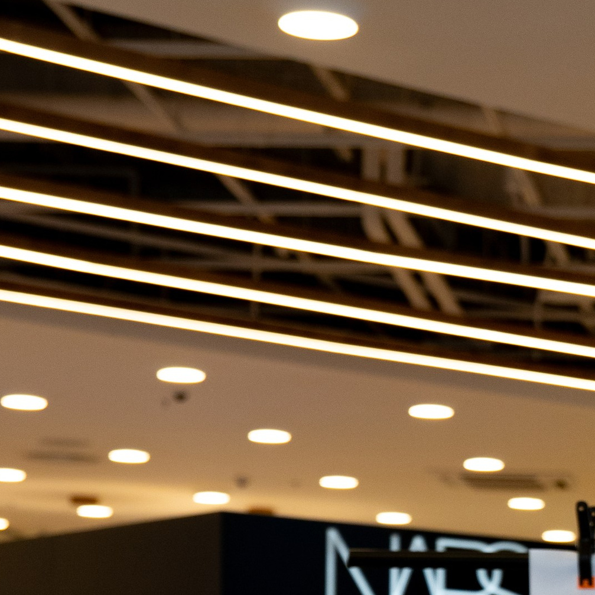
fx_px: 2742
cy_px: 1066
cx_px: 668
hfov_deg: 12.2
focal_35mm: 141
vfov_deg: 11.5
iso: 400
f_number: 3.5
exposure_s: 1/250
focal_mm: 29
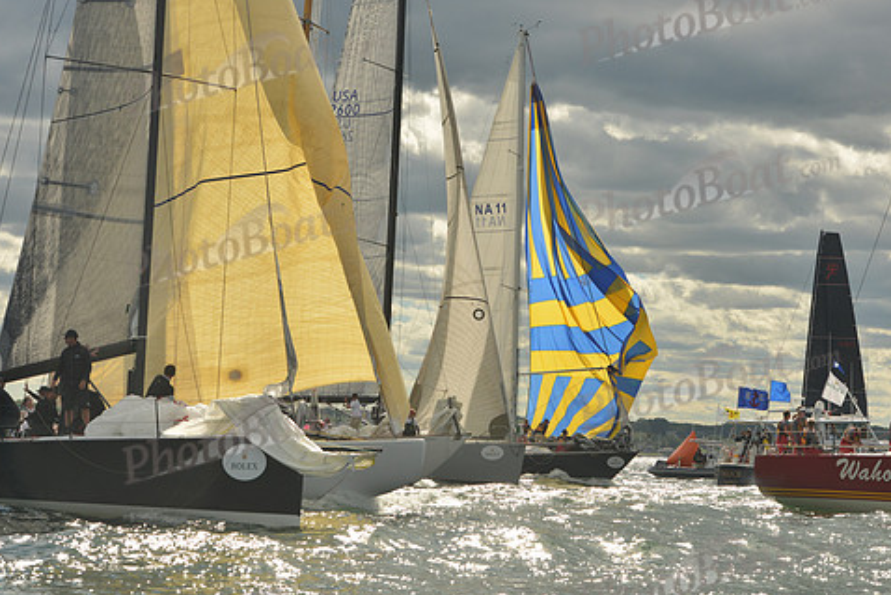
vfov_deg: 16.1
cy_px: 312
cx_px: 483
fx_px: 2104
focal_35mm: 85
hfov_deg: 23.9
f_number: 8
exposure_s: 1/640
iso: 400
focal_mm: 70
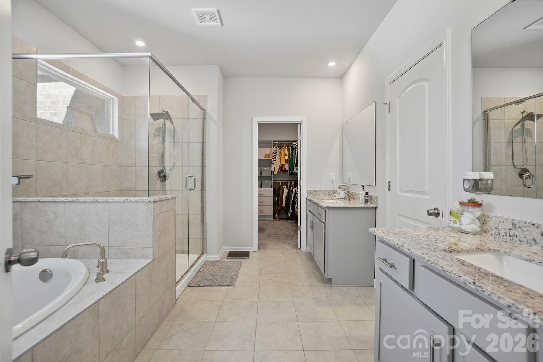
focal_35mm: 15
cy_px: 181
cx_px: 272
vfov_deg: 77.3
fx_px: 226
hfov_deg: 100.4
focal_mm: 10
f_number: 6.3
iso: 100
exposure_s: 1/80
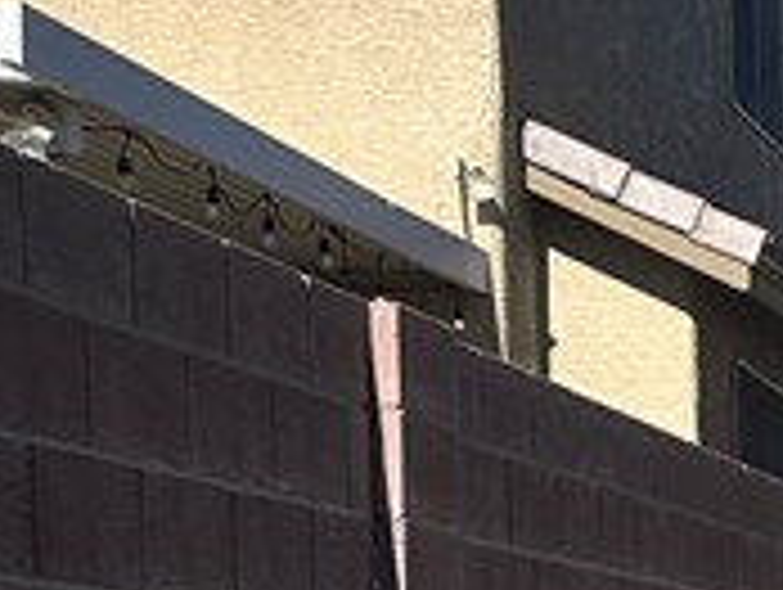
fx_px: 3194
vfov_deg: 10.1
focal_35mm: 141
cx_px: 2048
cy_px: 968
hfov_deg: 11.1
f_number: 1.78
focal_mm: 6.86
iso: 80
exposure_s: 1/5000
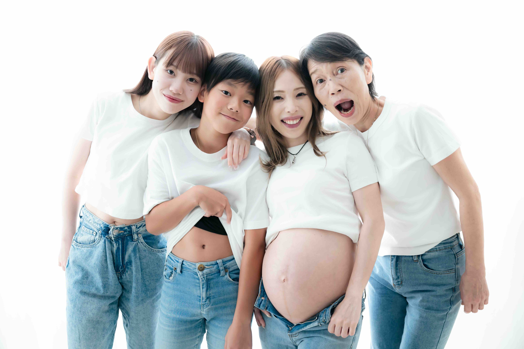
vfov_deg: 37.9
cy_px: 174
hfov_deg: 54.4
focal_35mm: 35
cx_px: 262
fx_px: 509
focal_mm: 35
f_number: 3.5
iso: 640
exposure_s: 1/125
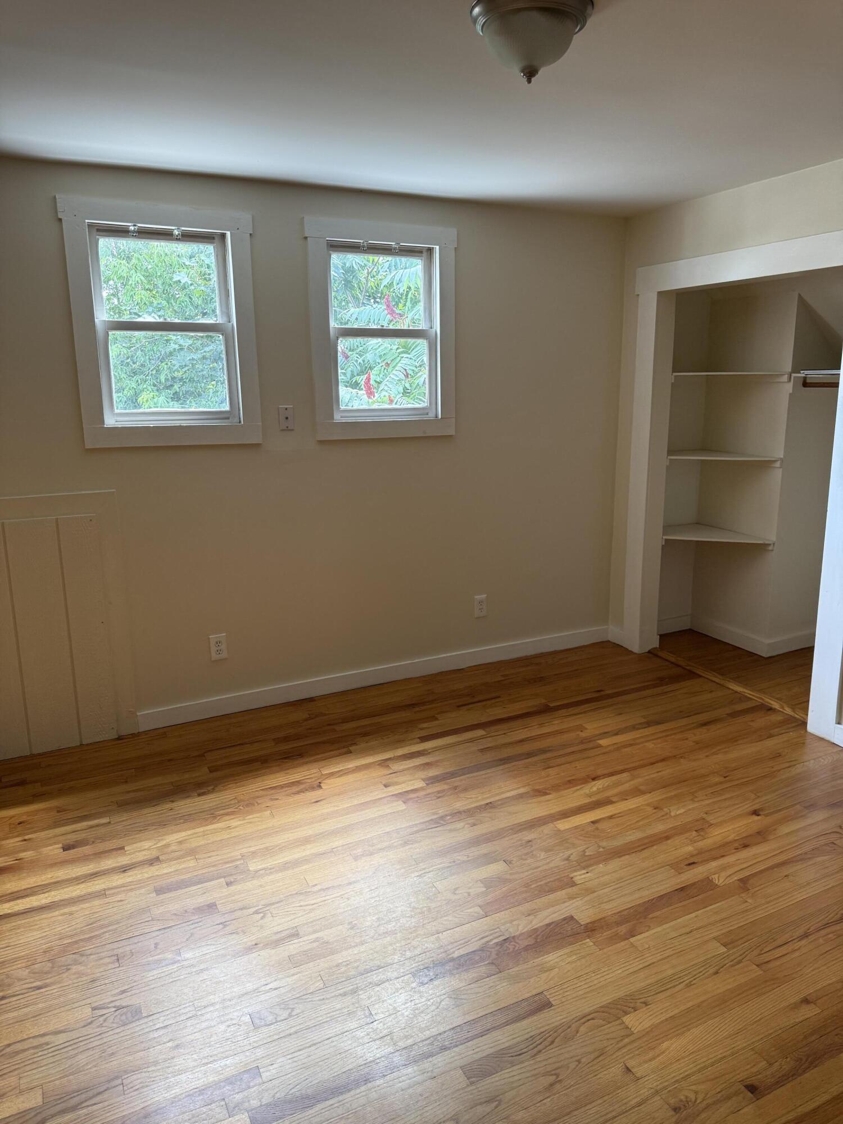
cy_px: 562
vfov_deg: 71.6
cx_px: 422
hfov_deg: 56.8
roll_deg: +0.2
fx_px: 779
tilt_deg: -11.3
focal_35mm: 24
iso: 200
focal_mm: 6.76
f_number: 1.78
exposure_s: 1/121
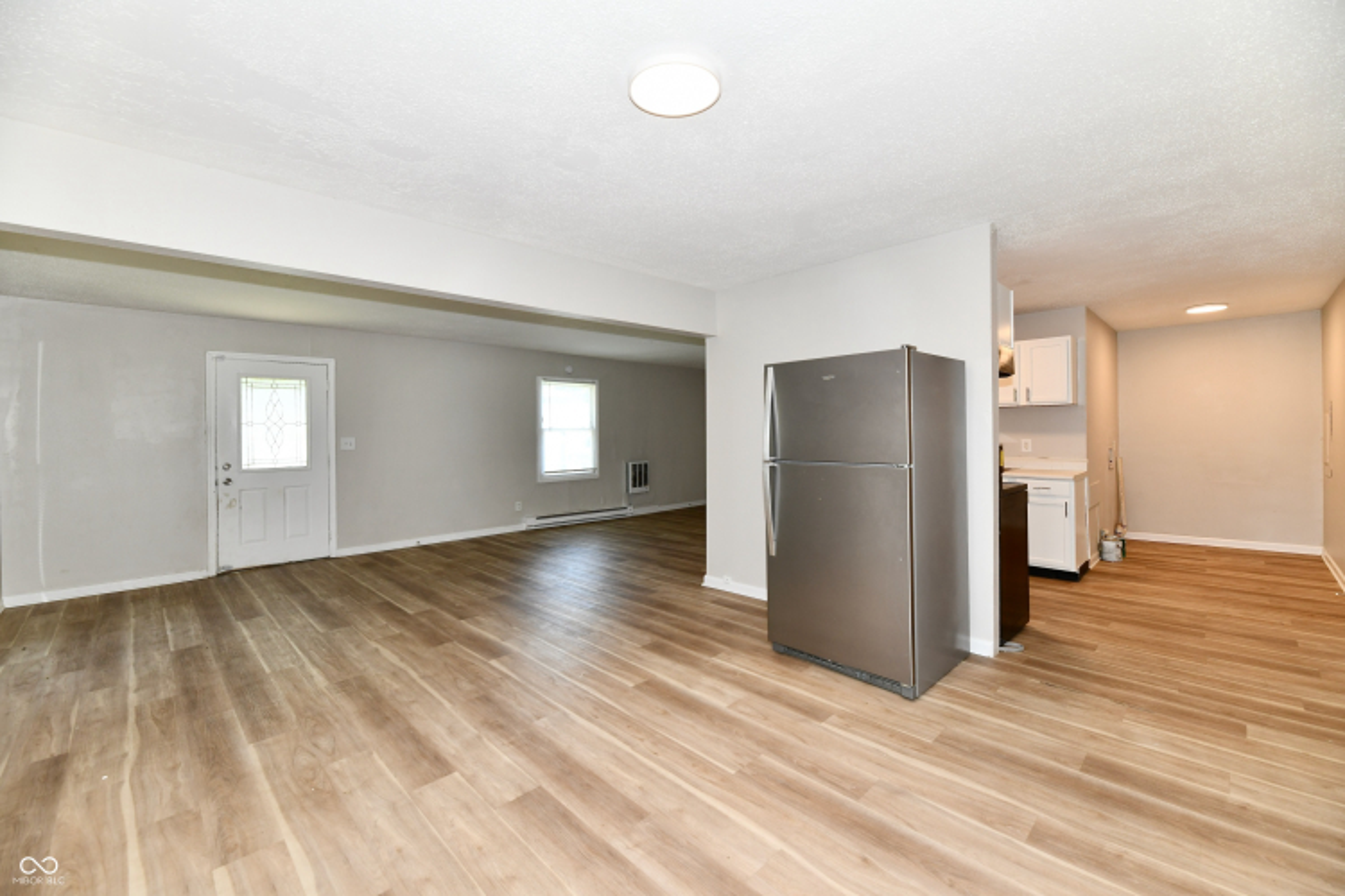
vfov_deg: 81.2
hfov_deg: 104.3
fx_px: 523
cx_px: 672
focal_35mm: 14
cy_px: 448
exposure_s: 1/60
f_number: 6.3
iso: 640
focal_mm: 14
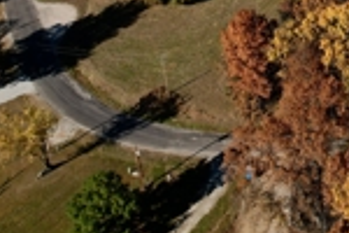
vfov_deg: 18.5
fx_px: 640
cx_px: 435
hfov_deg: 26.6
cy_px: -105
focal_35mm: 66
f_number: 2.8
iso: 100
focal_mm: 8.38
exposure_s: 1/100
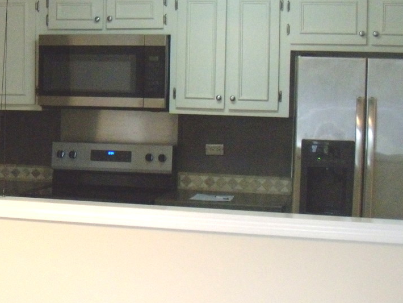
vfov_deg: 20.2
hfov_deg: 26.0
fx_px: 850
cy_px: 174
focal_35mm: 73
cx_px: 62
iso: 400
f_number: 3.6
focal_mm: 6.4
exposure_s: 1/40
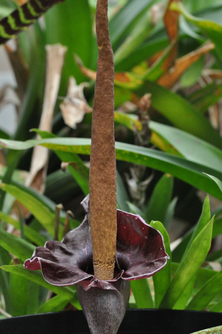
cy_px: 167
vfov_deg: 13.1
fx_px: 1461
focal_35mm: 158
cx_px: 111
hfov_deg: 8.7
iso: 2200
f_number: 8
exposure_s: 1/15
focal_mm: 105
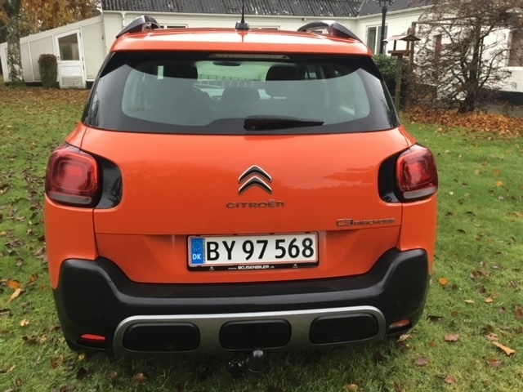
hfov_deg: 58.4
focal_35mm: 31
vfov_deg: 45.4
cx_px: 262
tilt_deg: -16.9
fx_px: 468
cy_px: 196
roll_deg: +1.7
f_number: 2.4
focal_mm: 3.3
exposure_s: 1/33
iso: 40
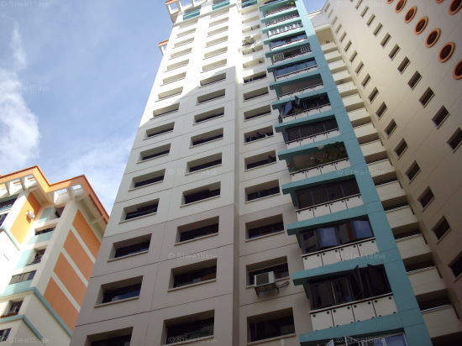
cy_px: 173
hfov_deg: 50.2
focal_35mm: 37
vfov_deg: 38.6
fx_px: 494
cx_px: 231
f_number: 5.6
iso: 80
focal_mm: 6.2
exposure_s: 1/200
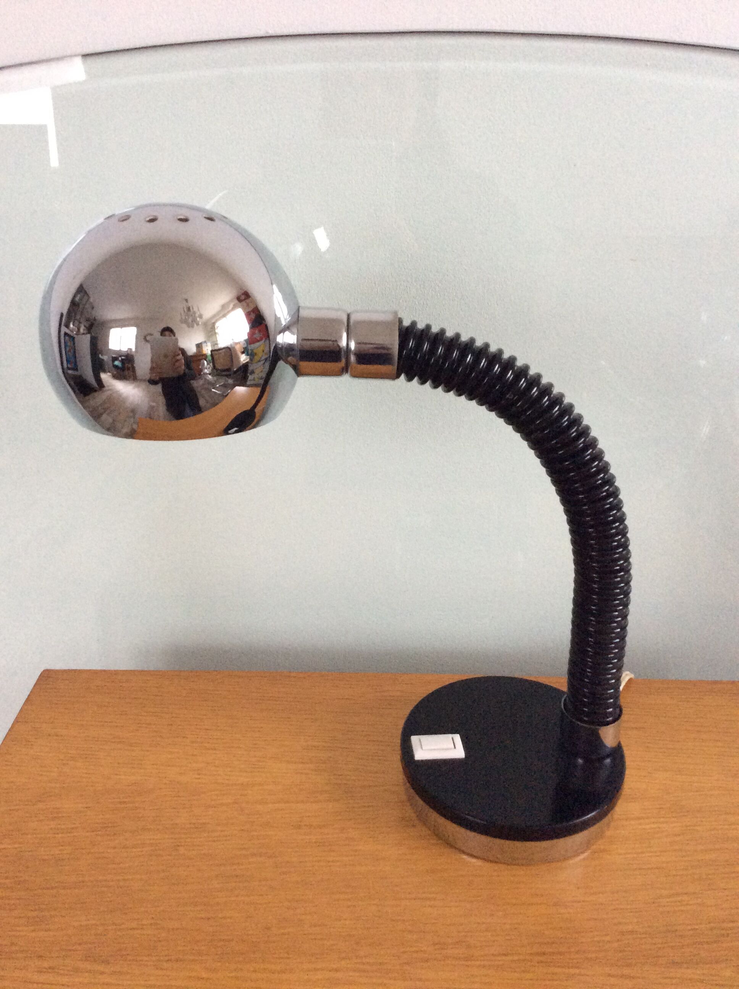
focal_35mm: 32
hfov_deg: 44.1
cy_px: 494
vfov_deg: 56.9
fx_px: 913
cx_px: 370
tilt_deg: -23.9
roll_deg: +0.0
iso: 200
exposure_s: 1/25
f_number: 2.4
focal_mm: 3.3
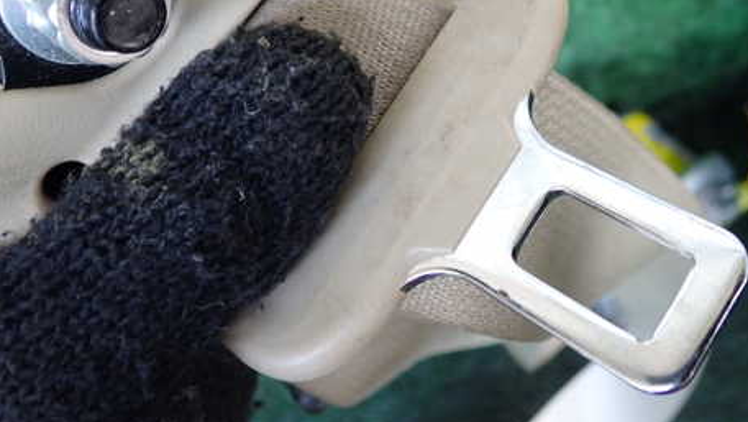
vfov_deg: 27.5
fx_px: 853
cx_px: 412
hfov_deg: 47.3
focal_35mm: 43
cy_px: 130
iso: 200
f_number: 2.3
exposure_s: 1/50
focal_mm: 5.4
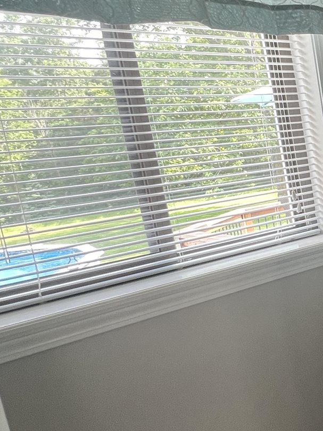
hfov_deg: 29.3
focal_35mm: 37
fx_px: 461
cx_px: 443
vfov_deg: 50.1
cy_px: 221
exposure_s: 1/99
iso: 80
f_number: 1.8
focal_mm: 1.57
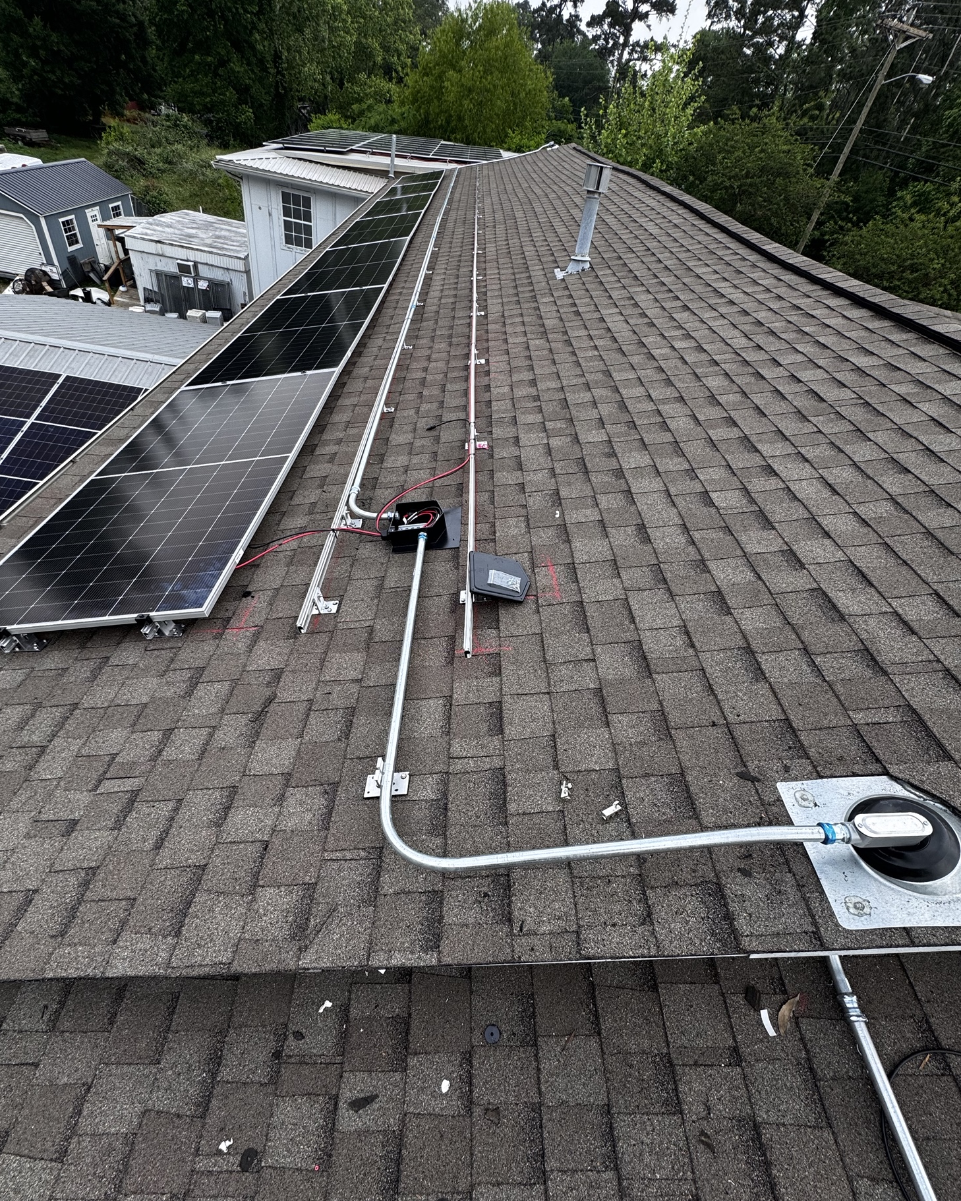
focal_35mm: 15
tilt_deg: -45.2
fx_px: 533
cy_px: 637
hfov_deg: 84.0
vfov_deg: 96.7
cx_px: 469
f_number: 2.2
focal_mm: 2.22
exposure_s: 1/600
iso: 50
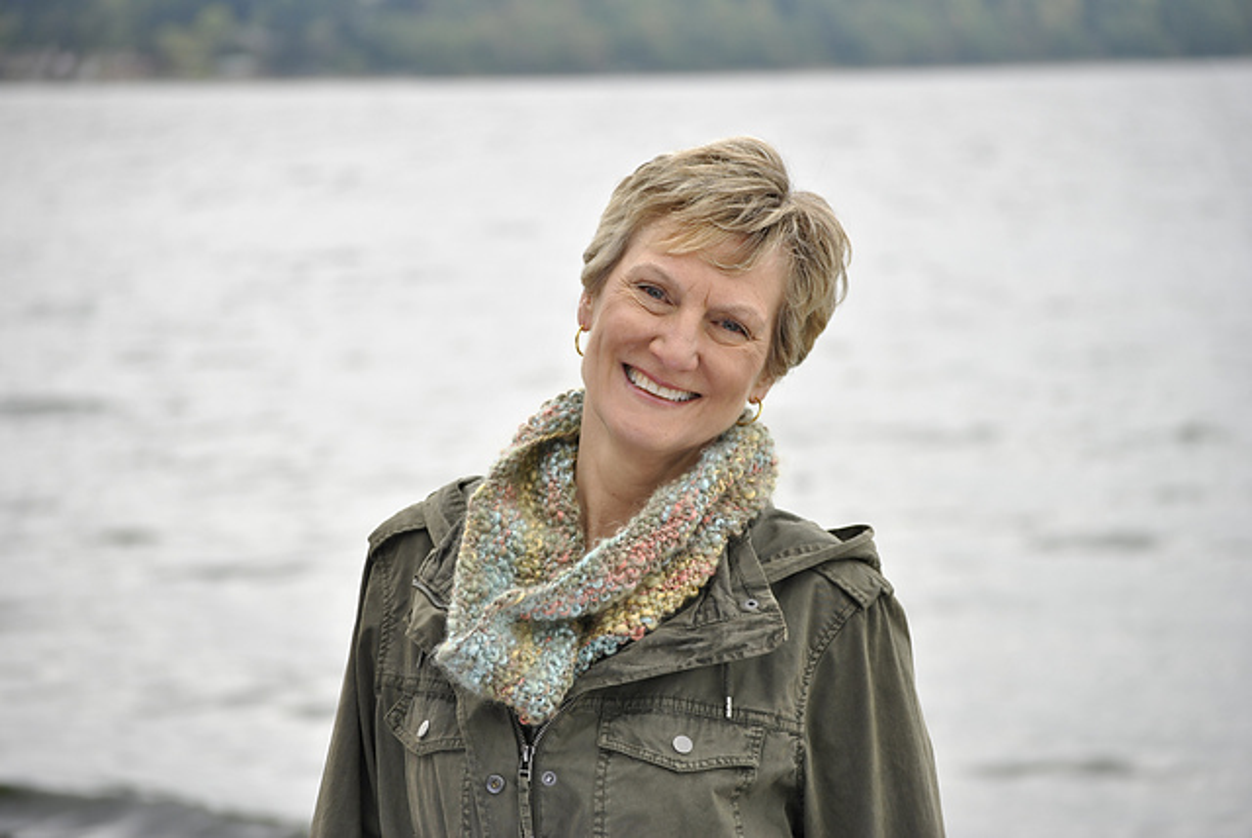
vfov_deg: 9.2
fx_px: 5221
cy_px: 419
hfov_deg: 13.7
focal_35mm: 150
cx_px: 626
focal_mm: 100
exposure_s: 1/200
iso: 100
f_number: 4.5
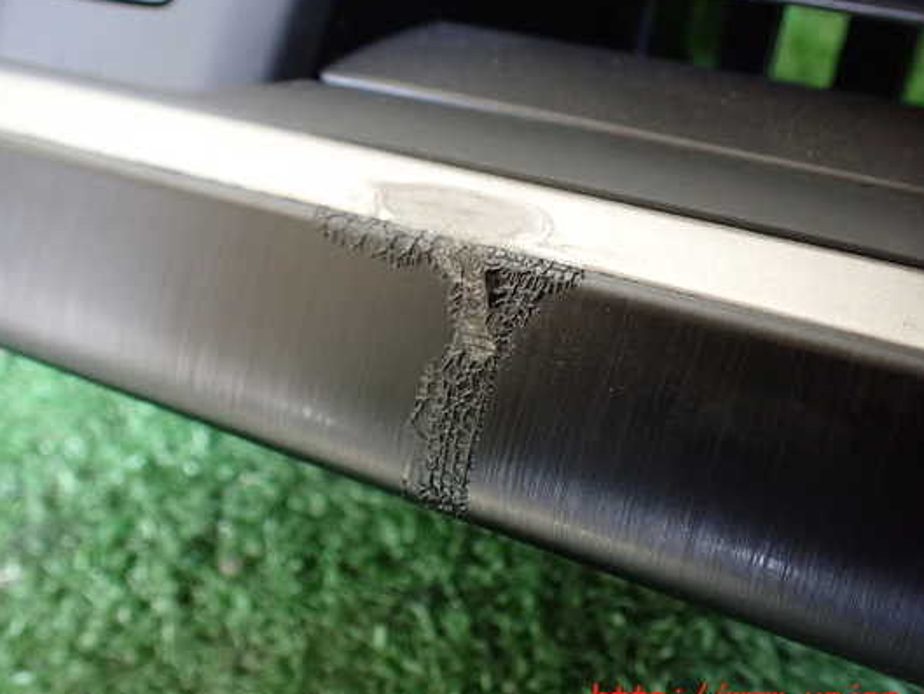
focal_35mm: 34
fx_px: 908
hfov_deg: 53.9
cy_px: 330
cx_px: 463
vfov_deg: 41.8
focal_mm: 5.4
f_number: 2.3
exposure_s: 1/60
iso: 800
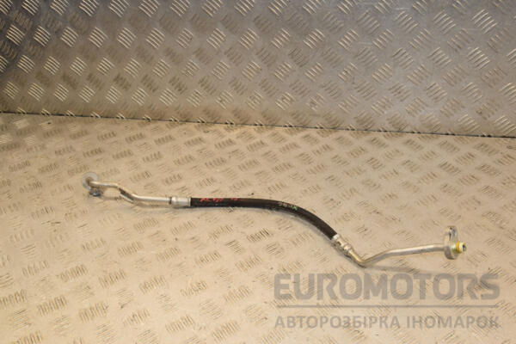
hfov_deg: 49.6
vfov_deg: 34.2
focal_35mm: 39
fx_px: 559
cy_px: 172
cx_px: 258
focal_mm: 26
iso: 800
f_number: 9
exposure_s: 1/200
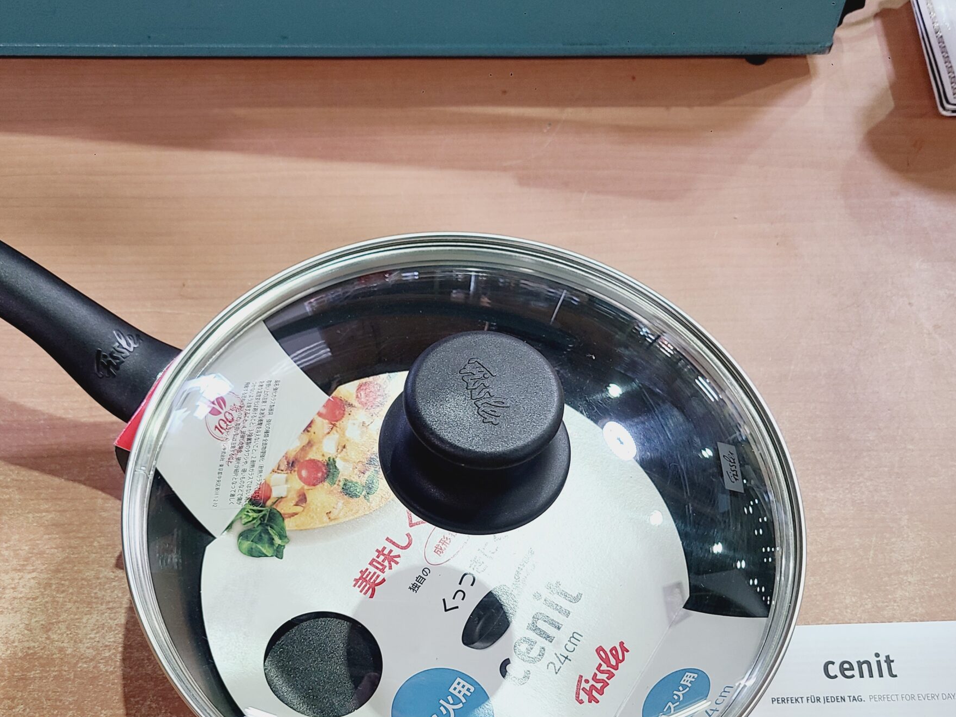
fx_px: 1049
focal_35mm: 38
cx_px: 401
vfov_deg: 37.0
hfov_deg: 48.8
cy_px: 523
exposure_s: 1/50
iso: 100
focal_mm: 5.4
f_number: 1.8
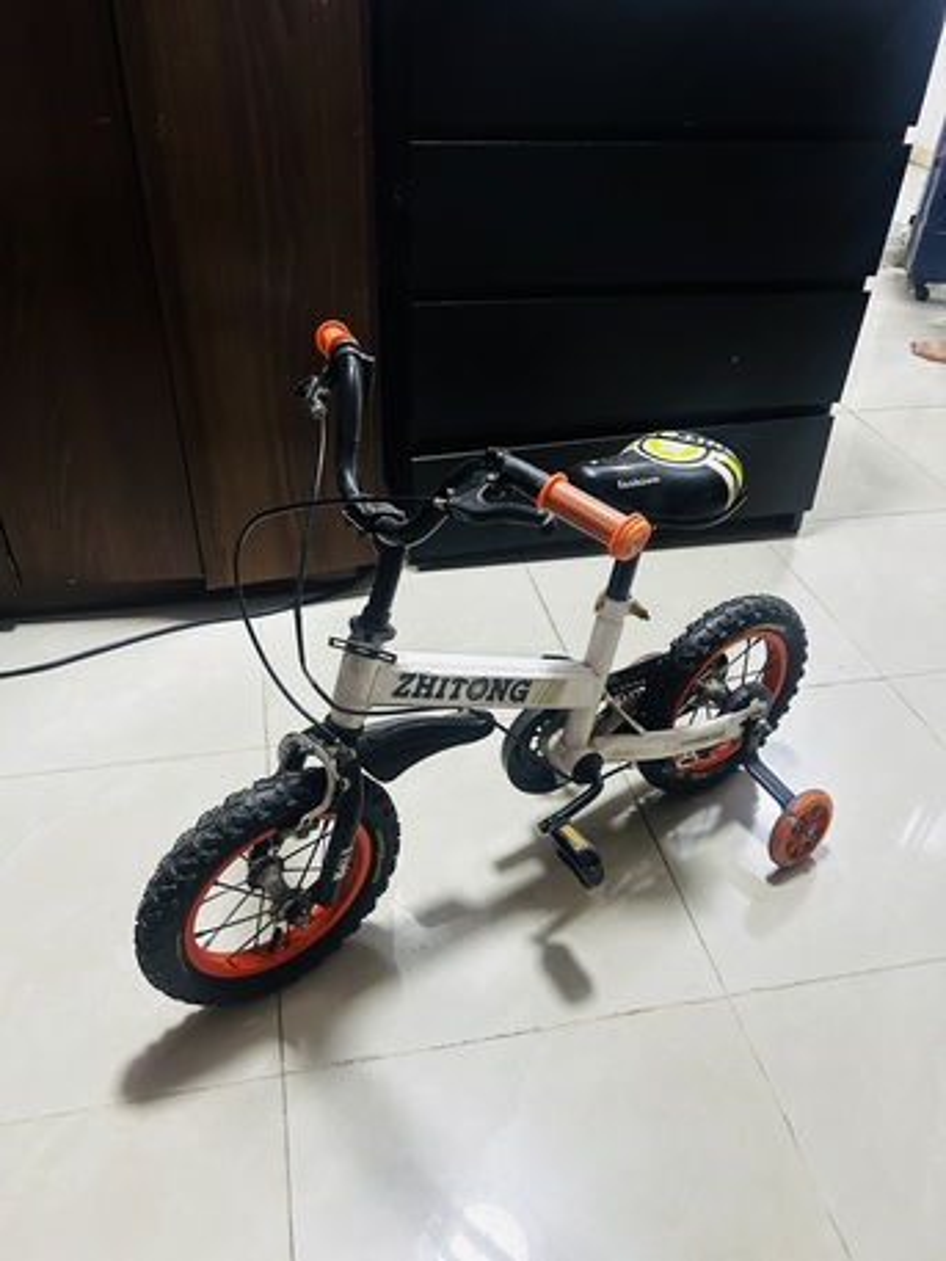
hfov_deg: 53.1
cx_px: 473
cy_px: 630
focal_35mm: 26
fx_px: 947
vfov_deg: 67.3
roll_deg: -2.1
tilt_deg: -36.6
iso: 500
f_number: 1.5
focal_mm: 5.7
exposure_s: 1/60
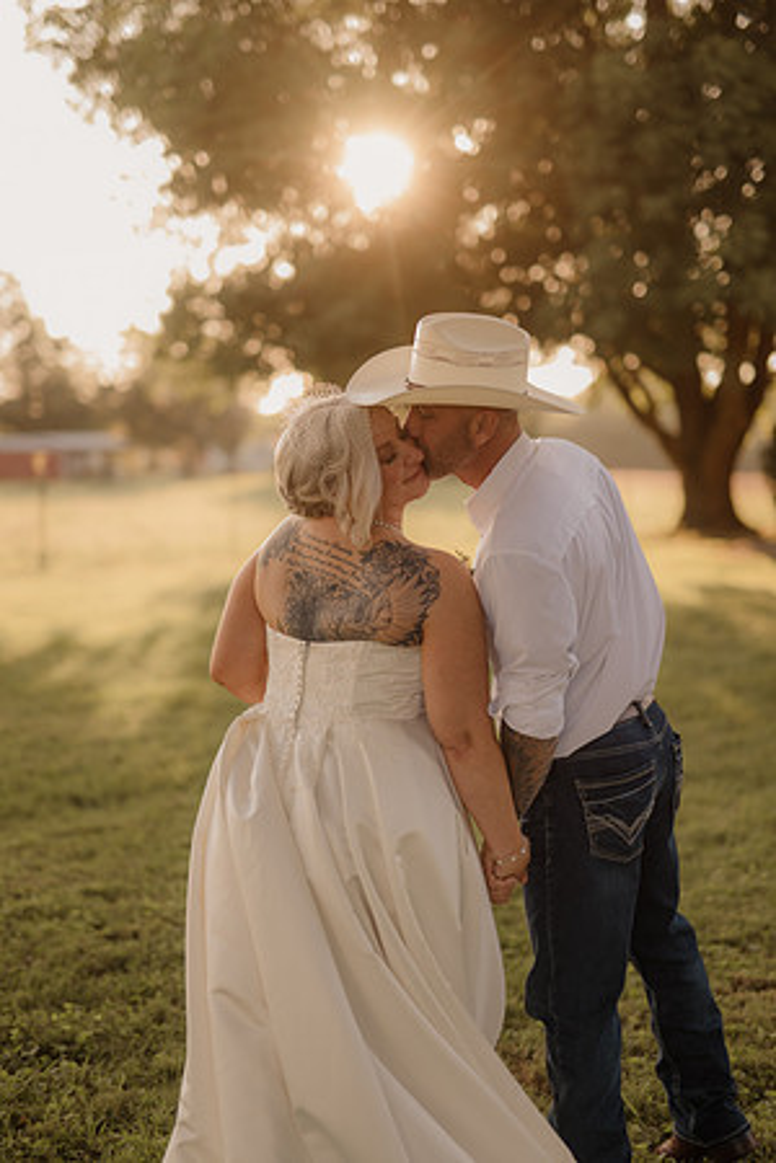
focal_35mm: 50
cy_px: 582
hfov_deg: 27.0
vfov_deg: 39.6
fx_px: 1617
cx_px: 388
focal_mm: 50
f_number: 2.8
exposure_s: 1/640
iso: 200
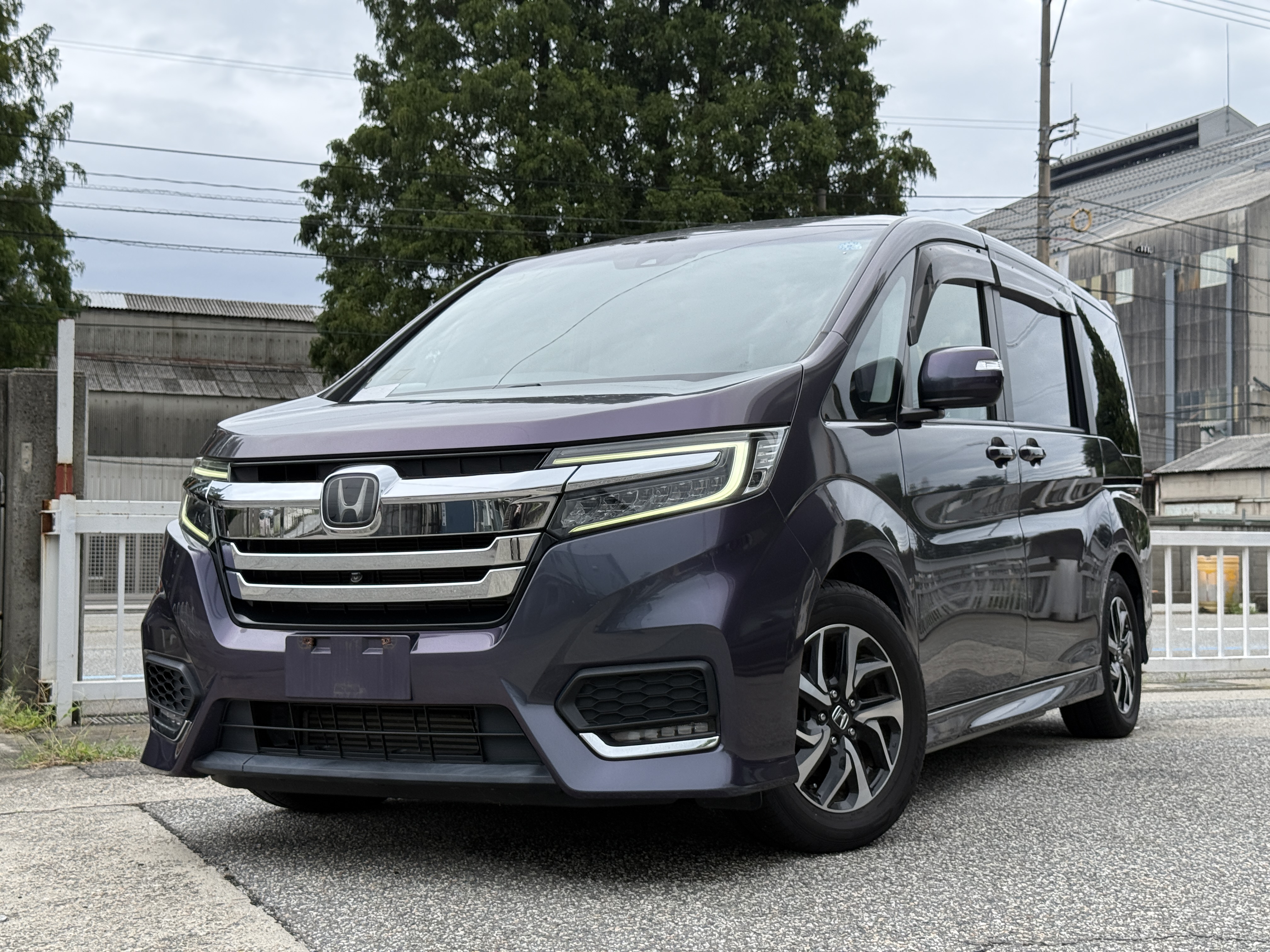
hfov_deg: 39.7
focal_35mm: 48
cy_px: 476
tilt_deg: +2.7
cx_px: 635
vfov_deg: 30.3
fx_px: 1761
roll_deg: -0.5
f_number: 1.78
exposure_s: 1/1307
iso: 64
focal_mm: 6.76
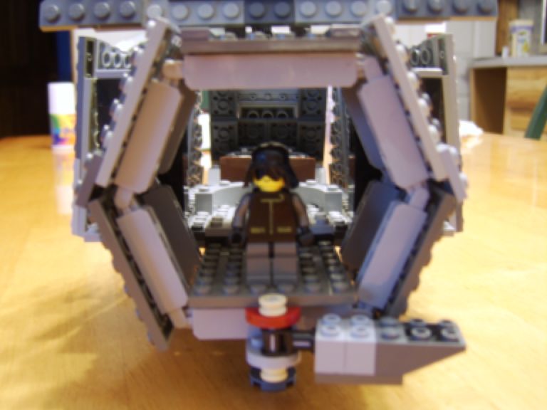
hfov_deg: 58.4
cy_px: 205
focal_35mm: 31
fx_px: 490
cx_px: 274
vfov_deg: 45.4
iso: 71
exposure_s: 1
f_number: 2.7
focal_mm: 8.13
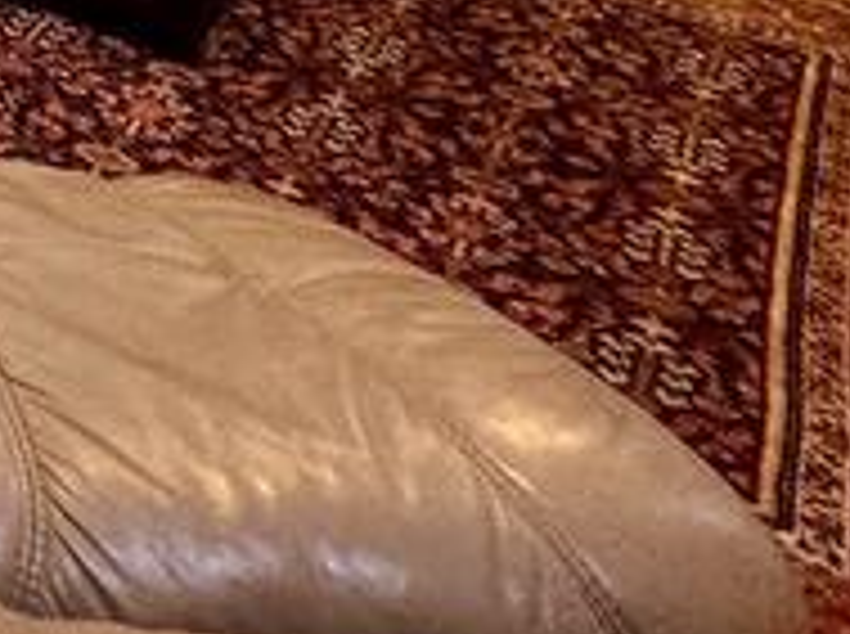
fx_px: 1863
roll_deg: -3.3
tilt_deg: +1.2
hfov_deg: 16.9
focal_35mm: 76
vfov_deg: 13.6
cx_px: -962
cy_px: -913
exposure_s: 1/120
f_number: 2.2
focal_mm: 2.22
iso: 160
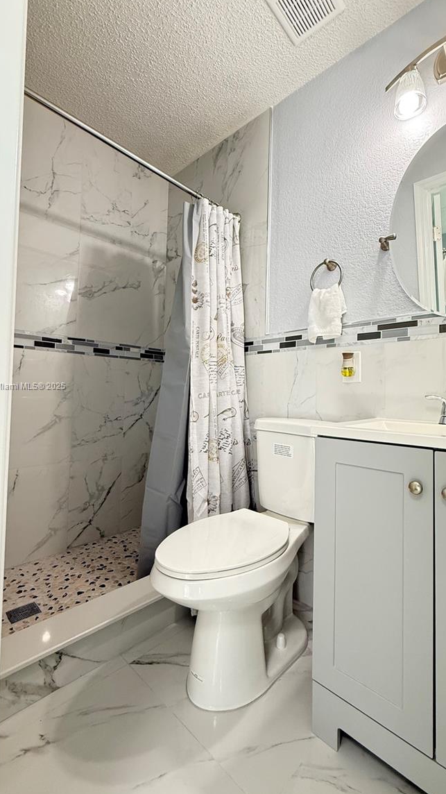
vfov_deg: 99.4
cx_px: 250
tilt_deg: +2.8
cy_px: 387
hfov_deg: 66.8
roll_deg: -1.3
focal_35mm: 16
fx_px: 337
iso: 320
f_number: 2.2
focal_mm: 2.22
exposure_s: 1/120
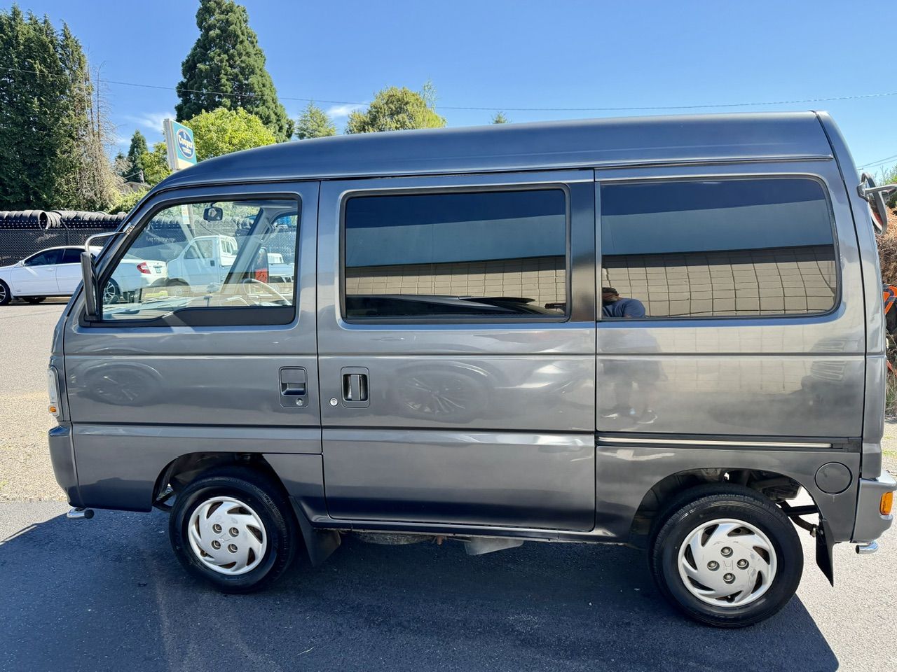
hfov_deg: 71.6
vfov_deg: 56.8
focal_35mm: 24
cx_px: 448
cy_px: 336
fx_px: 622
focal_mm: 6.76
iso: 100
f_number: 1.78
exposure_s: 1/1271
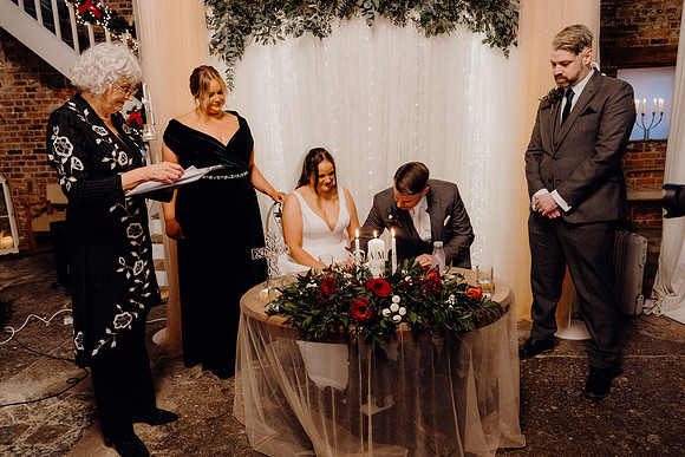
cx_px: 342
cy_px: 228
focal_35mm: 24
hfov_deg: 73.7
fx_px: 457
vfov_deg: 53.2
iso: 4000
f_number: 3.5
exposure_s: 1/160
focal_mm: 24
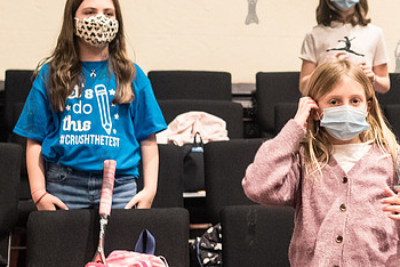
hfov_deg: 21.5
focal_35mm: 93
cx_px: 345
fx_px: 1034
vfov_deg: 14.7
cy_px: 120
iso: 4000
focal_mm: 35
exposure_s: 1/125
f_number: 3.5
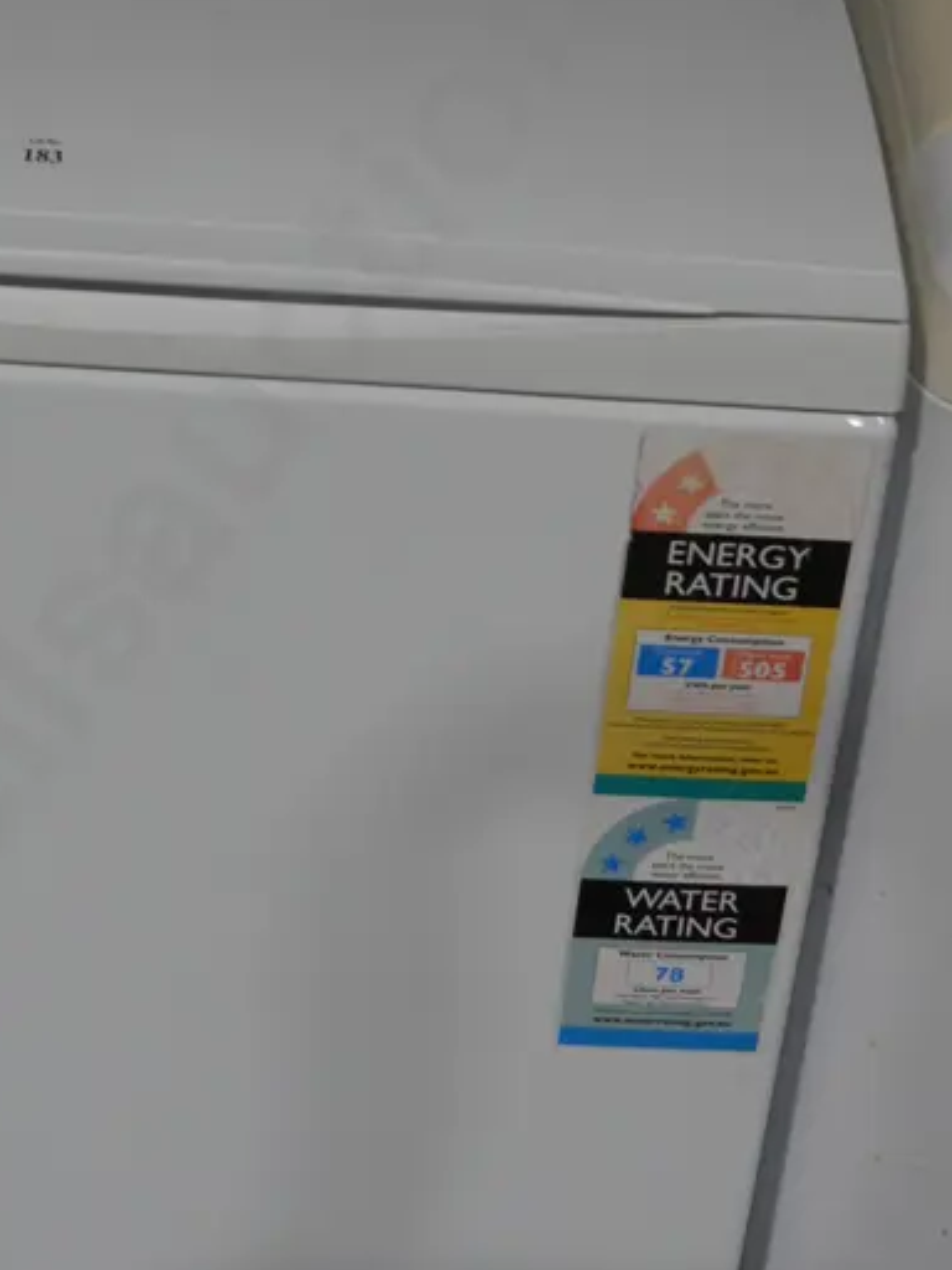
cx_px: 250
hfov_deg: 18.3
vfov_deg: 24.3
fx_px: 2934
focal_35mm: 80
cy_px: 417
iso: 200
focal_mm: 20
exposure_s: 1/60
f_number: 4.5
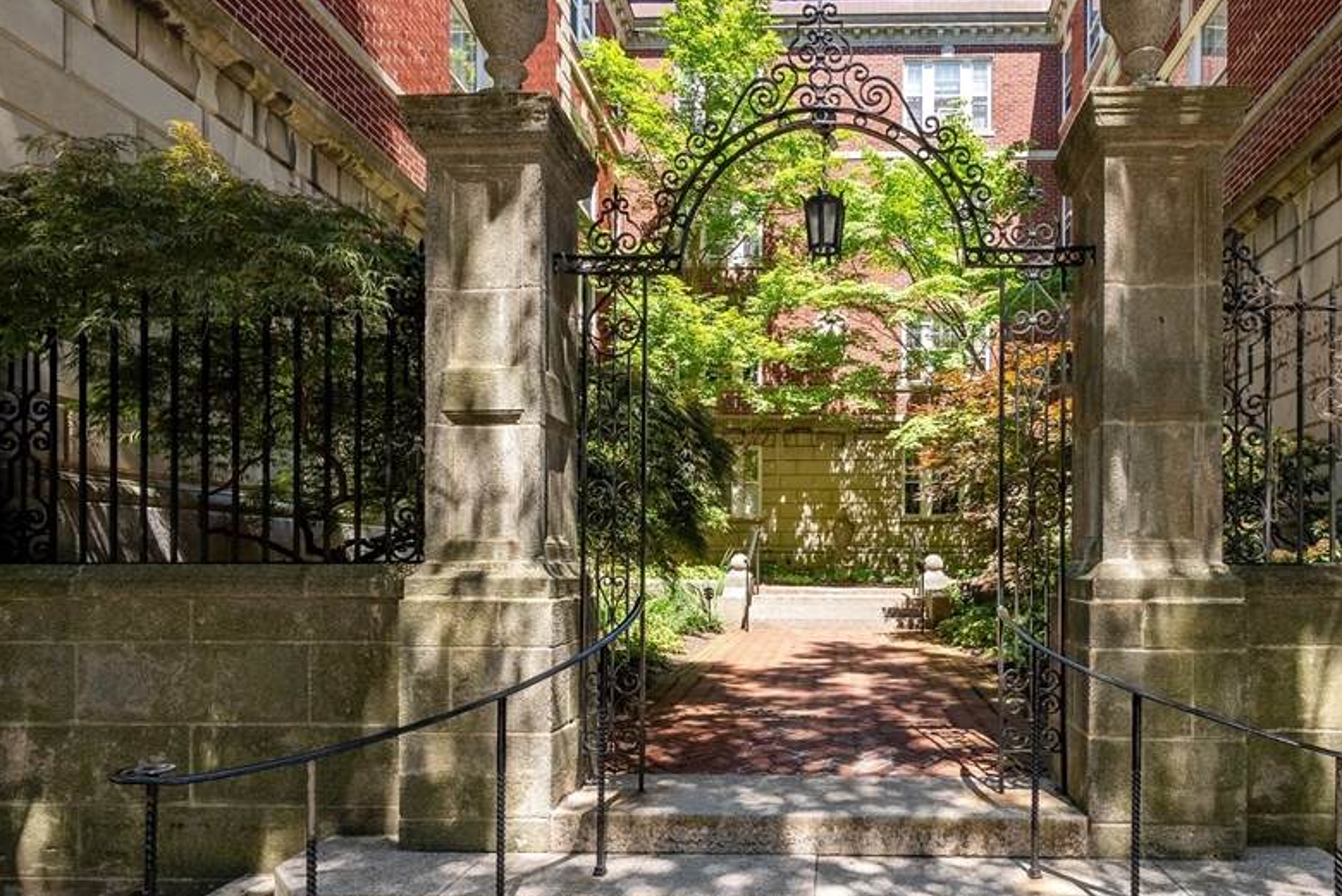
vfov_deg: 59.3
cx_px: 822
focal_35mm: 21
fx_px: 783
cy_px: 519
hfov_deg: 80.0
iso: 320
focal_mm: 16
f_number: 7.1
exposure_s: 1/200
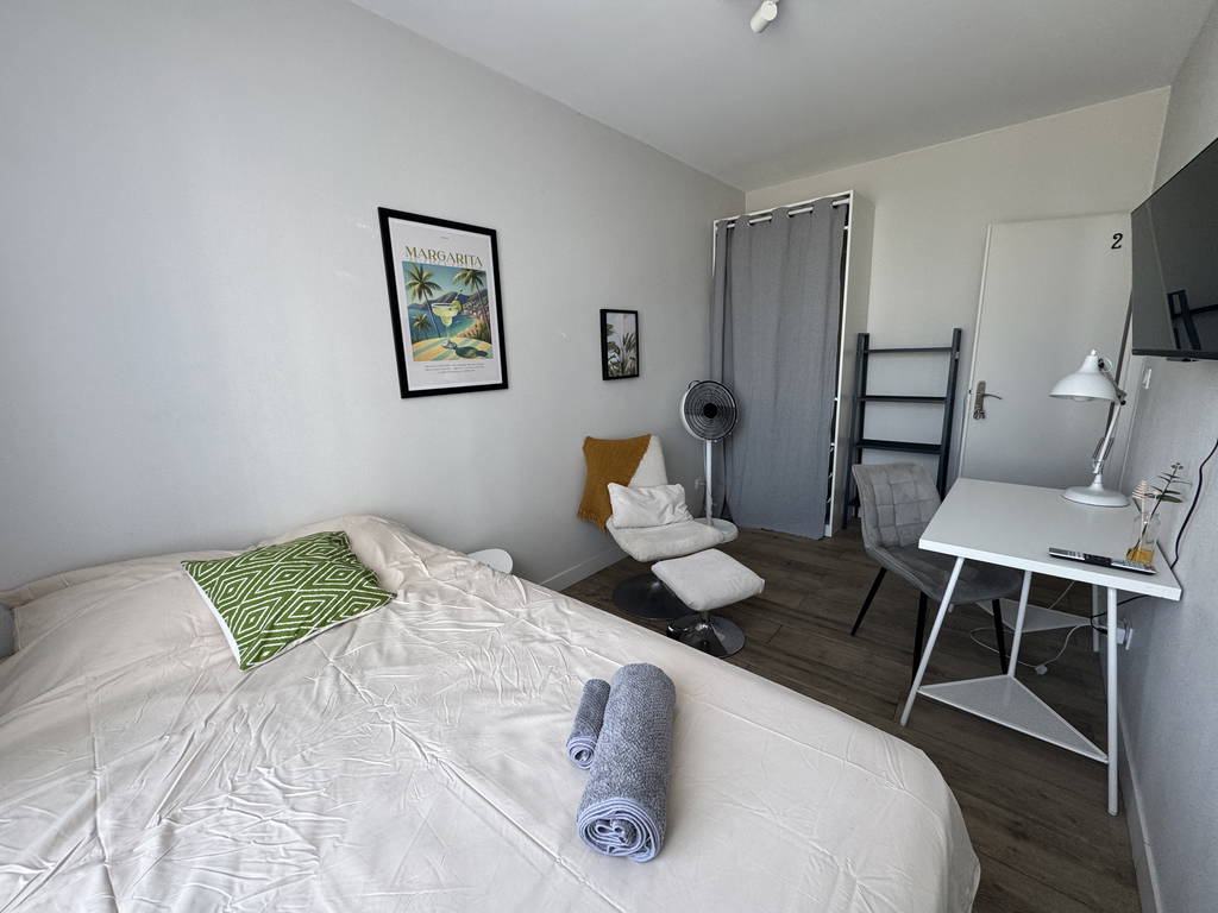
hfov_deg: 102.1
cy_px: 456
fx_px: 493
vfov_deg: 85.7
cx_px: 609
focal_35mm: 14
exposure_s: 1/99
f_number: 2.2
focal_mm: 2.22
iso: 160
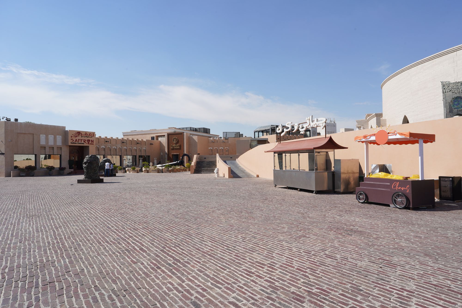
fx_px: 308
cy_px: 154
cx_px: 231
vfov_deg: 53.1
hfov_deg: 73.7
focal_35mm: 24
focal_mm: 24
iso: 100
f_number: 18
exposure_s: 1/100
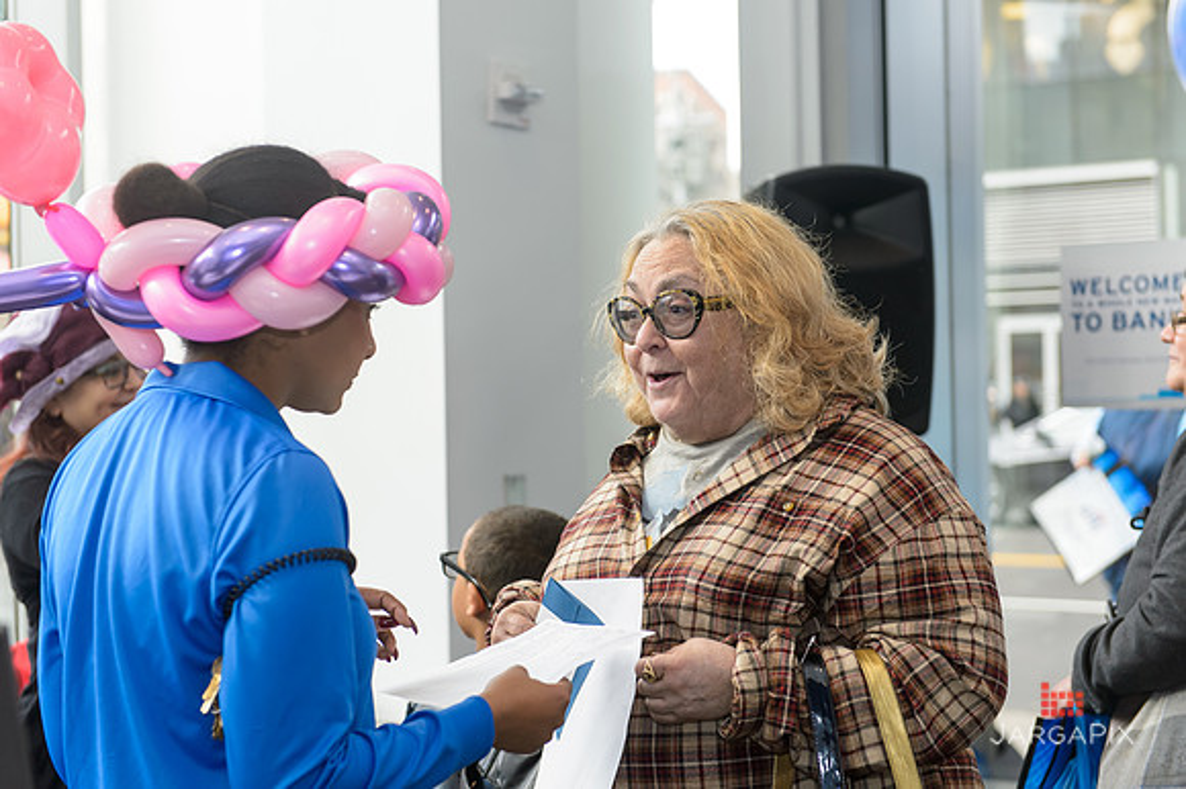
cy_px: 394
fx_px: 2305
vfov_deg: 19.4
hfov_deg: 28.9
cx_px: 593
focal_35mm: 70
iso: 640
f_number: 3.5
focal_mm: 70
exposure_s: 1/250
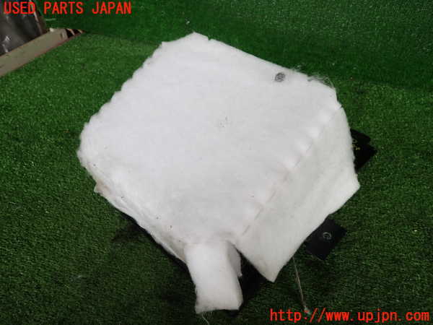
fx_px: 313
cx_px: 216
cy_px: 162
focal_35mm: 25
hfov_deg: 69.4
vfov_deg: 54.9
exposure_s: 1/200
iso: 100
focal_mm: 4.5
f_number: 2
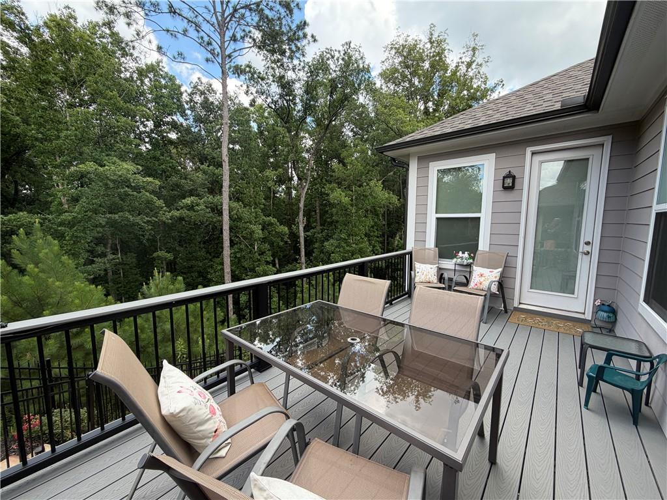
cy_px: 250
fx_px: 270
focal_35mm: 14
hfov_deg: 102.1
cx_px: 334
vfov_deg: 85.7
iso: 50
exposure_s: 1/293
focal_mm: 2.22
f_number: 2.2
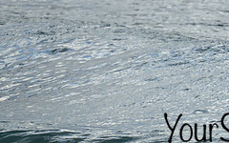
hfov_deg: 1.1
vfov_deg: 0.7
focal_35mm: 1968
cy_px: 120
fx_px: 12282
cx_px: 262
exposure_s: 1/2500
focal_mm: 800
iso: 900
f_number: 6.3
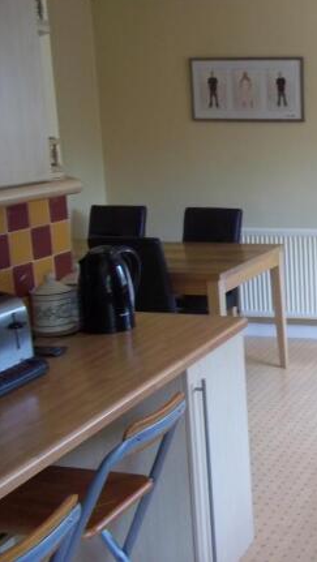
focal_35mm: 53
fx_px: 791
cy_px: 278
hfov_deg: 21.1
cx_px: 378
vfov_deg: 39.1
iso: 160
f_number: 3.1
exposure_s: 1/30
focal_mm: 6.5
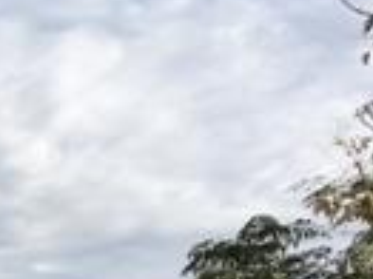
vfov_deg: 9.6
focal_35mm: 142
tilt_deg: -0.6
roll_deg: -1.4
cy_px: 592
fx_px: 1529
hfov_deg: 12.6
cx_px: -305
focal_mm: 4.15
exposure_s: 1/1709
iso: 25
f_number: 2.2
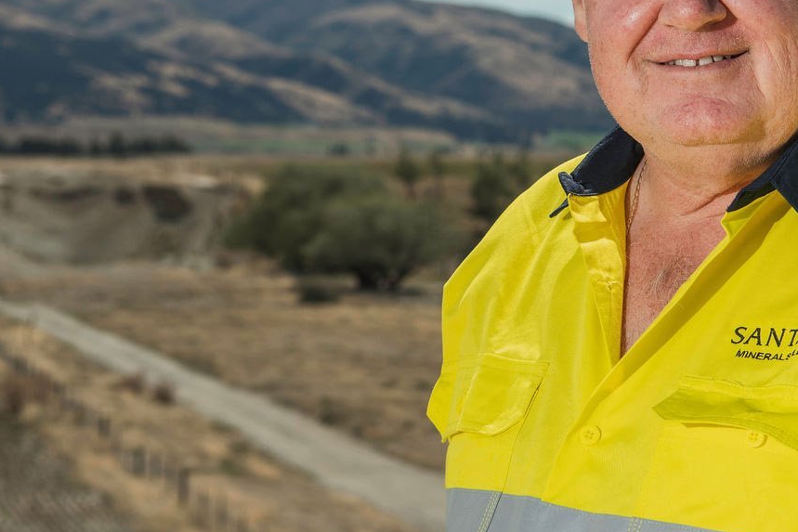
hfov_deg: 14.3
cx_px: 642
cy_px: 190
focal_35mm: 143
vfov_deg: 9.6
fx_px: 3170
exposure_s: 1/250
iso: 64
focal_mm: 60
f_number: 8
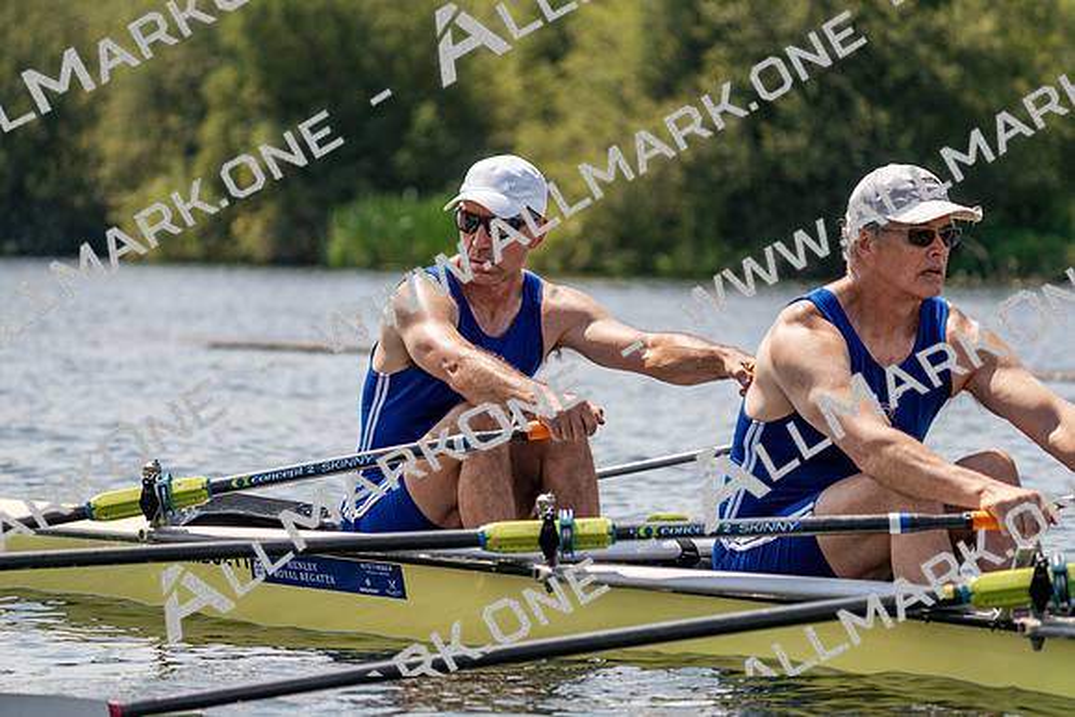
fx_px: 5973
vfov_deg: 6.9
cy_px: 358
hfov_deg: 10.3
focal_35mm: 200
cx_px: 538
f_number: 5.6
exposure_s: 1/1600
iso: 200
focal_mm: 200
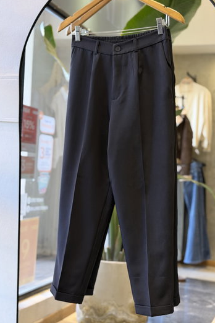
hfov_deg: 26.5
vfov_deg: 38.9
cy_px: 161
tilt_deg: -10.7
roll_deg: +0.8
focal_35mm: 51
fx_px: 457
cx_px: 116
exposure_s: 1/100
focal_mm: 6.76
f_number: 1.78
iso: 400
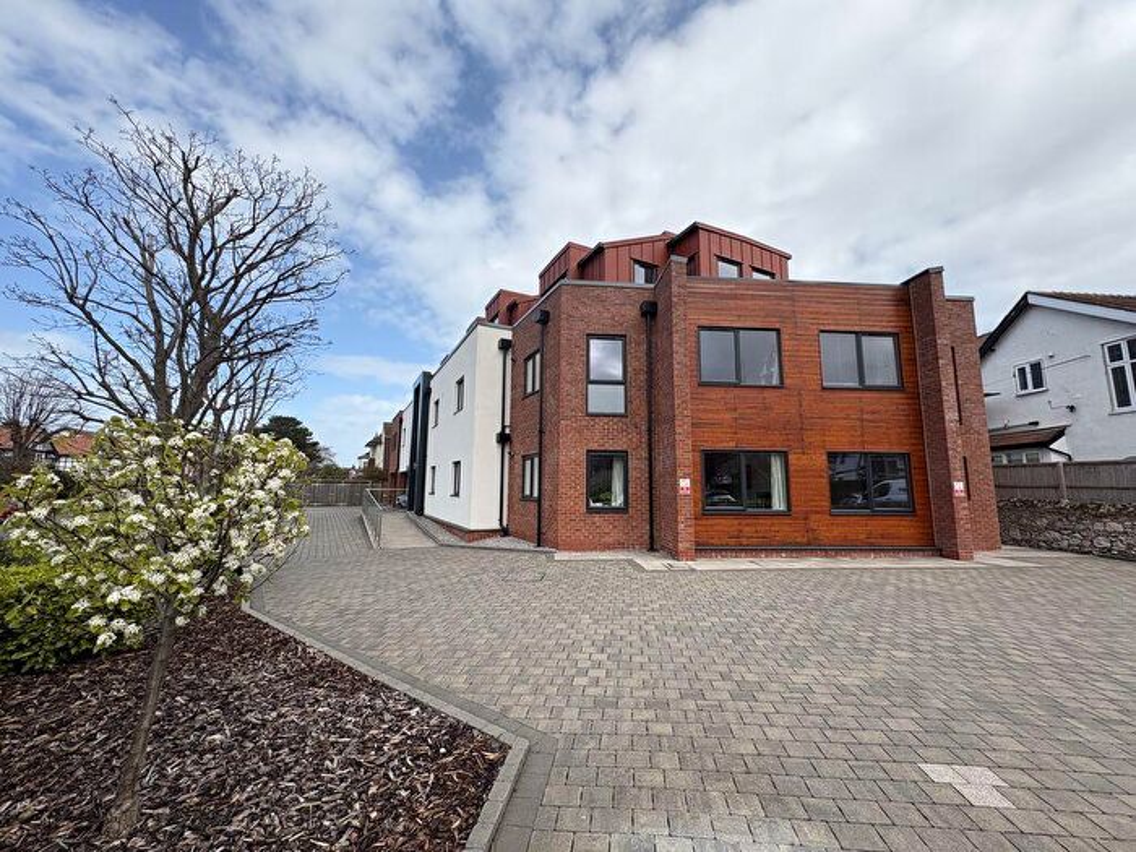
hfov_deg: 102.1
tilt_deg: +7.5
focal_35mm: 14
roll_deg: +0.2
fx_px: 459
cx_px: 568
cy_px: 426
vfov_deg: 85.7
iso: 50
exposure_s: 1/1048
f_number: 2.2
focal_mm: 2.22
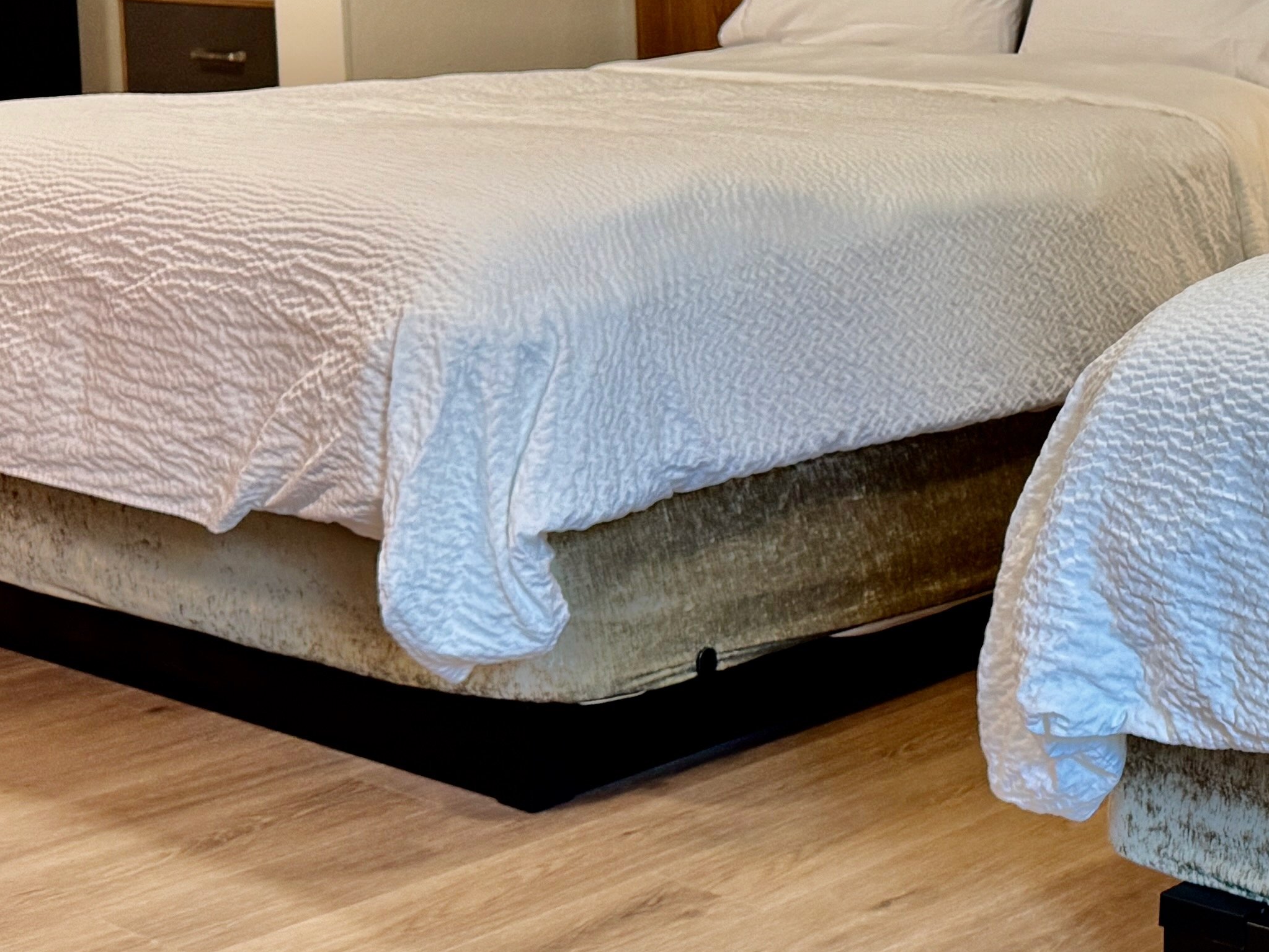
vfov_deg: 21.8
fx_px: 2456
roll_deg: -1.1
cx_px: 1513
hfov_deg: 26.0
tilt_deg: -9.7
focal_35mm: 67
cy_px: 273
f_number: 1.78
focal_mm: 6.76
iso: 160
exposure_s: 1/120
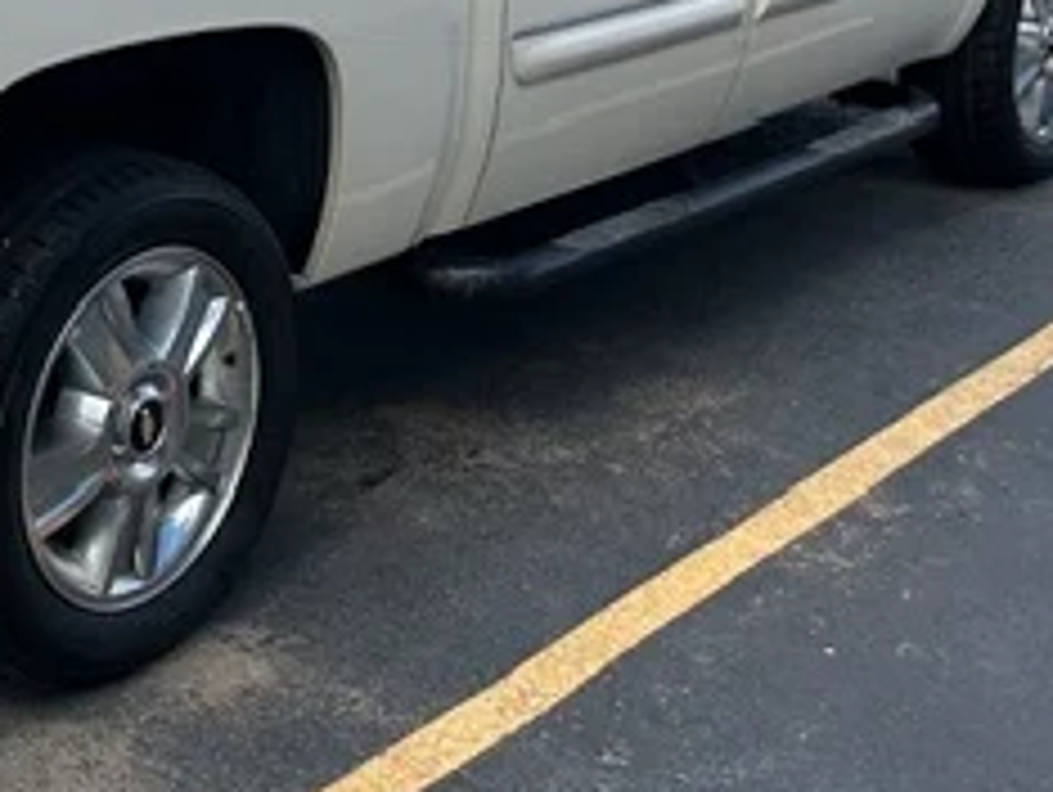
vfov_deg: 19.9
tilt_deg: -9.5
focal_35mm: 71
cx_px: -27
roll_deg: -0.2
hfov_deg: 25.8
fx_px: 2162
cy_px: -58
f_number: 1.5
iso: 50
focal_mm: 5.7
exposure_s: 1/3077
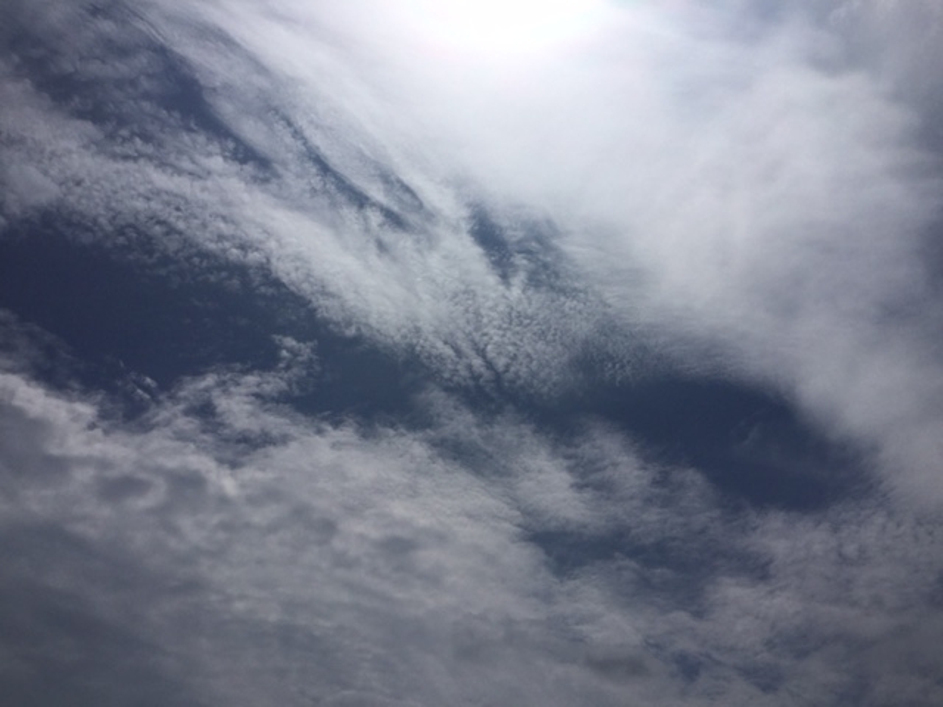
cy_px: 354
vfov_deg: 45.4
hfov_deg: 58.4
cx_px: 472
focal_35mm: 31
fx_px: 844
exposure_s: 1/13699
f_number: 2.4
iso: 25
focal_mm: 3.3
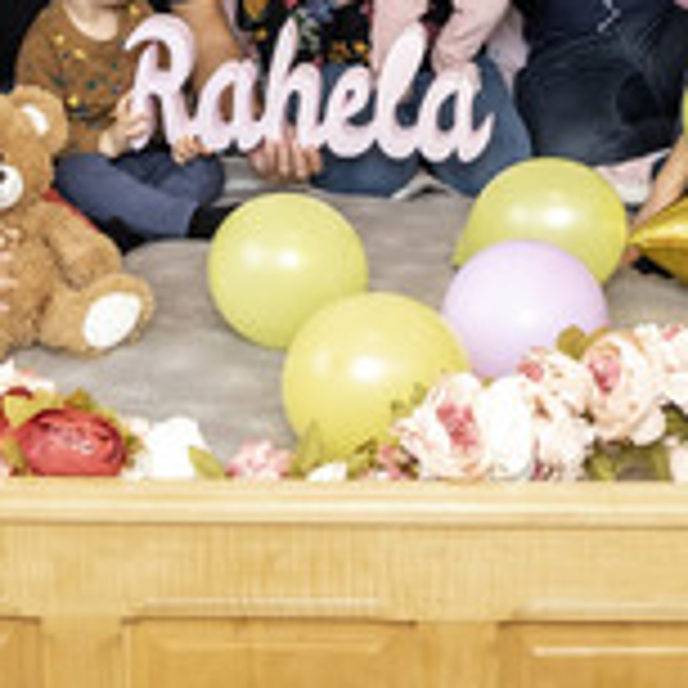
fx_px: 1956
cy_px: -205
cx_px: 369
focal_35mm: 87
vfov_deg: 18.6
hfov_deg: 19.9
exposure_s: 1/160
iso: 800
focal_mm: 16
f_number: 2.8
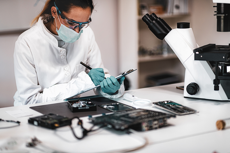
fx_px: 543
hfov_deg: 23.9
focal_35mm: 85
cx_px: 115
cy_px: 76
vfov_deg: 16.1
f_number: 1.6
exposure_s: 1/160
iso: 125
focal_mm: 85
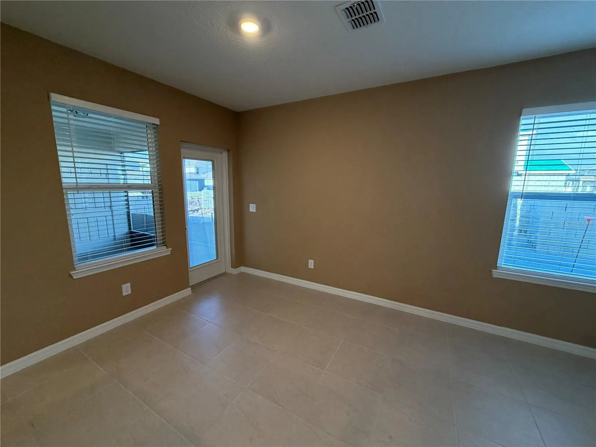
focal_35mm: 14
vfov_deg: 85.7
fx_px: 241
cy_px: 224
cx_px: 298
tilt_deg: -8.9
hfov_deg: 102.1
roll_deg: +0.2
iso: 160
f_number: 2.2
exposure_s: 1/60
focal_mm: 2.22
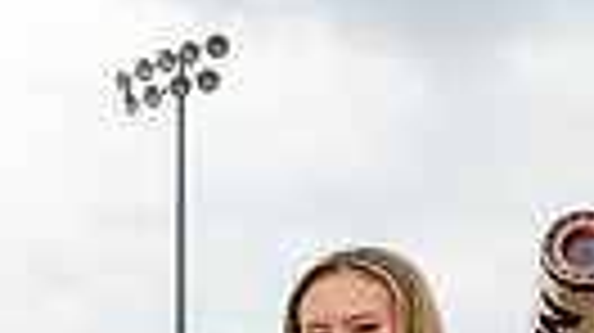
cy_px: 891
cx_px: 54
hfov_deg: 16.9
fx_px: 1967
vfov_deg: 8.5
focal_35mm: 125
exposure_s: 1/250
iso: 100
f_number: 8
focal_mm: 35
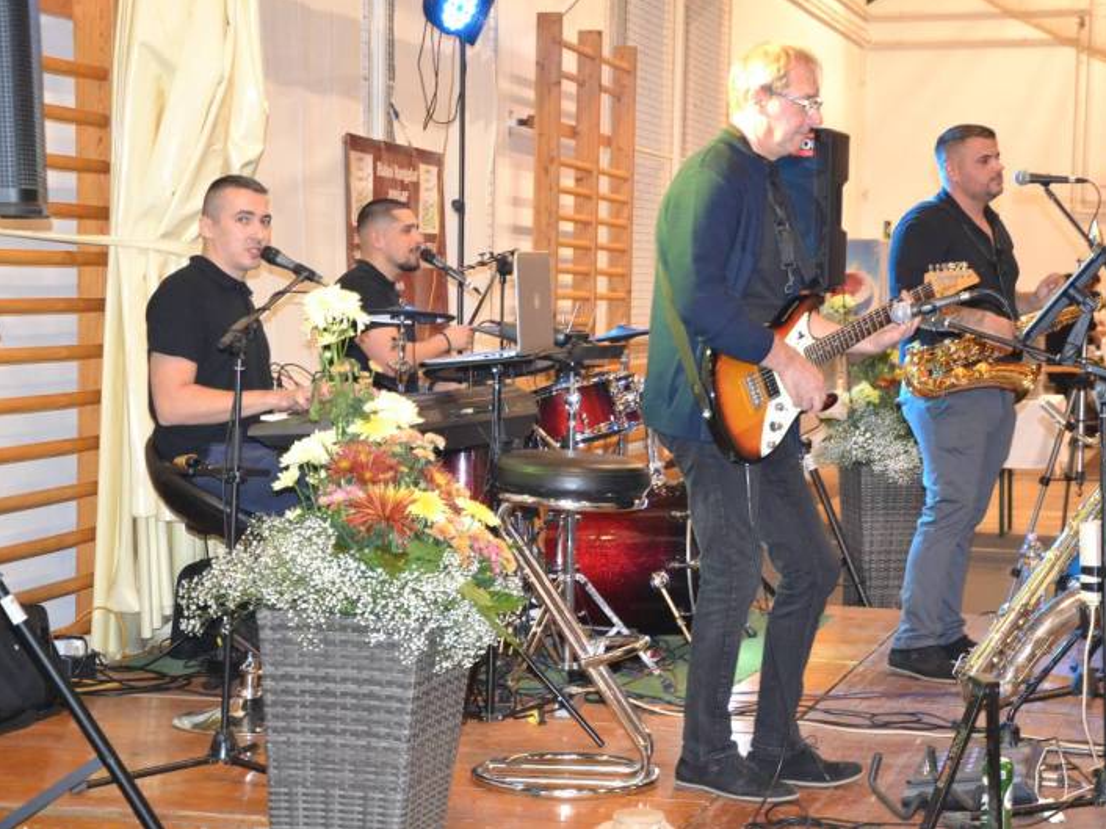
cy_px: 413
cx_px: 623
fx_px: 2349
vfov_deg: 20.0
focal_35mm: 74
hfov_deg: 26.5
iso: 2500
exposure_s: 1/60
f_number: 4.8
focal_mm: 45
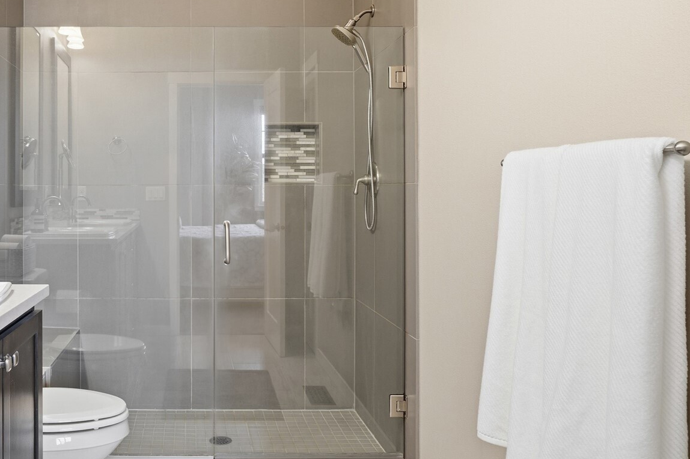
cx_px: 192
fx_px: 651
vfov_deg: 38.7
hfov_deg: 53.8
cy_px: 186
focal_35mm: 34
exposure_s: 1/10
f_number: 9
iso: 320
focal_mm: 23
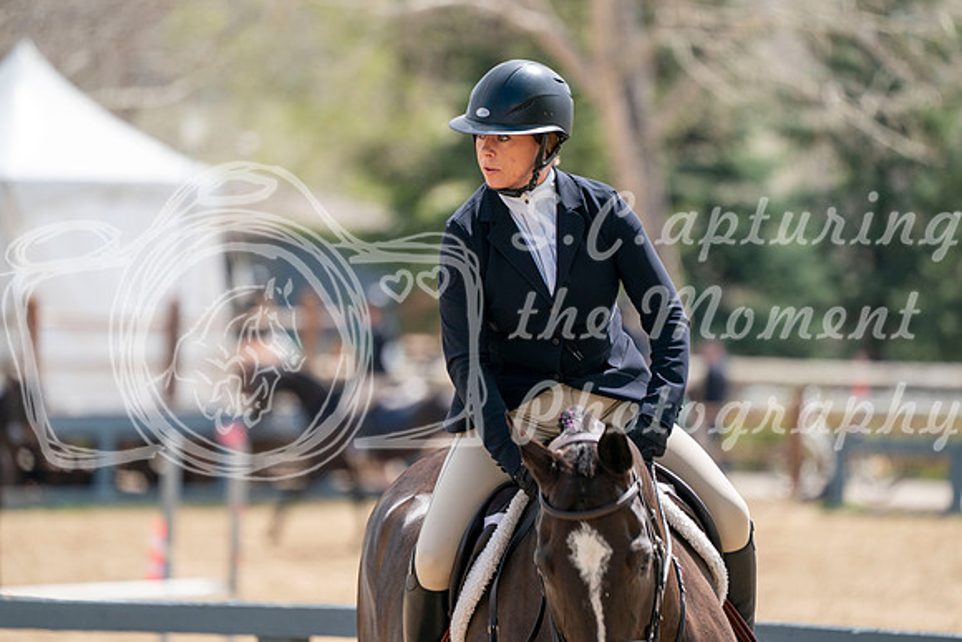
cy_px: 321
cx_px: 481
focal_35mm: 373
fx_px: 9969
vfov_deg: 3.7
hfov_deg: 5.5
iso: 200
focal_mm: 373
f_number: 5.6
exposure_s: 1/400
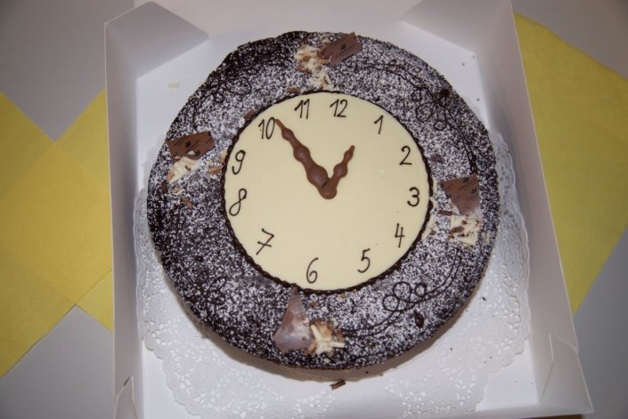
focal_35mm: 35
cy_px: 210
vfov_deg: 37.9
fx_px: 611
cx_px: 314
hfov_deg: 54.4
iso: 250
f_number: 4
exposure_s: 1/60
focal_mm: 35
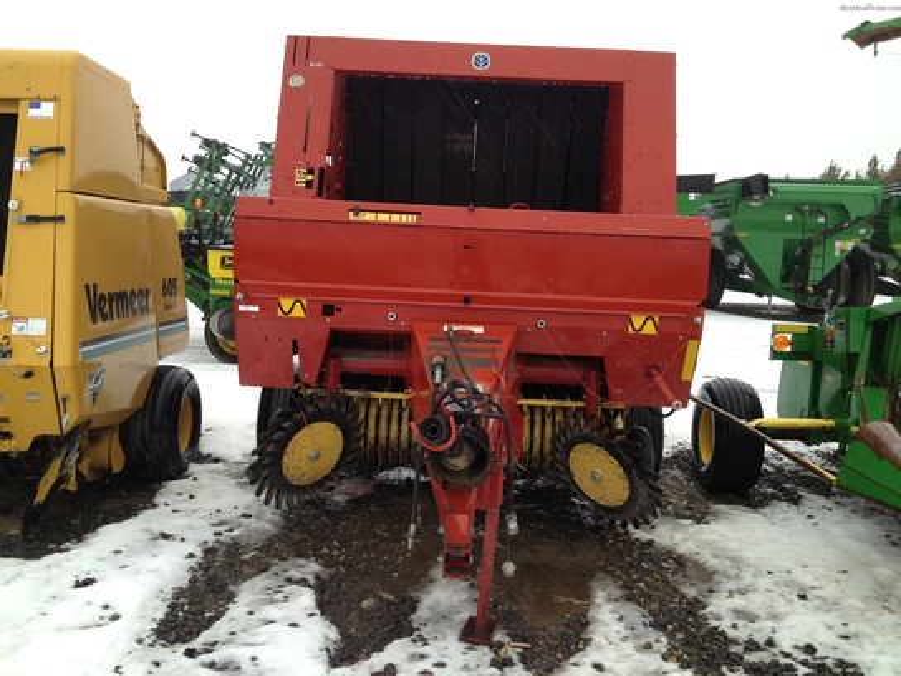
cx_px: 450
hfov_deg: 52.6
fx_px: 911
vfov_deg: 40.7
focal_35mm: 35
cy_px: 338
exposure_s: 1/204
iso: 50
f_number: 2.4
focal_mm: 4.28
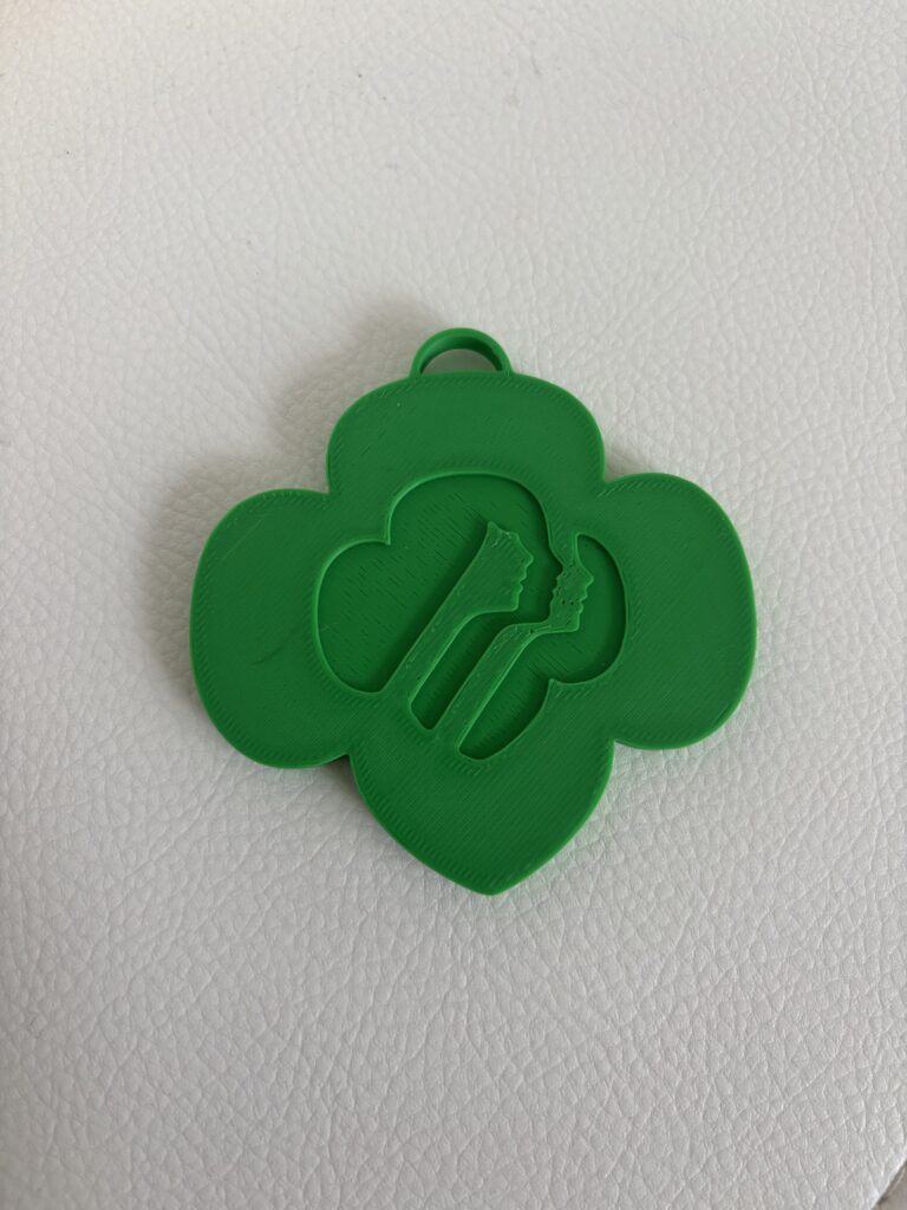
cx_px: 454
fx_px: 908
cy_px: 605
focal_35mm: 26
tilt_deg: -79.1
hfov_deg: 53.1
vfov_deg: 67.3
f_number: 1.6
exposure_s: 1/120
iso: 80
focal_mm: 5.96
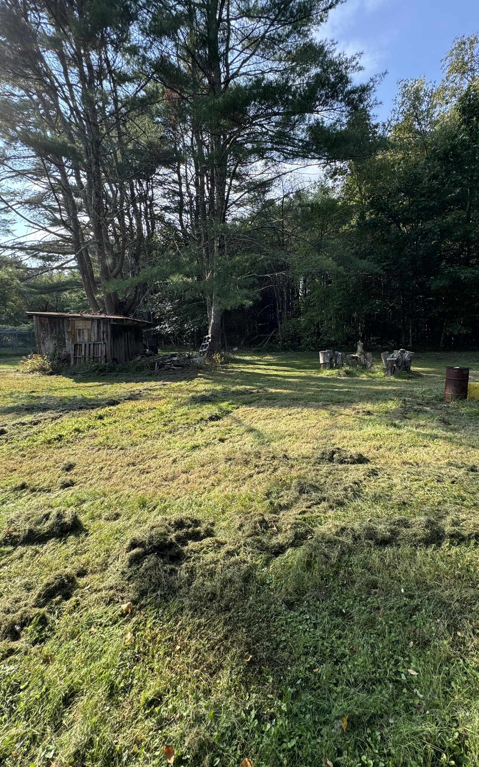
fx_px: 313
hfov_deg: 74.7
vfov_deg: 101.5
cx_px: 254
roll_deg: +1.1
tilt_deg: -8.1
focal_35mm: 15
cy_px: 380
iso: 40
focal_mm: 2.22
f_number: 2.2
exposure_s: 1/381
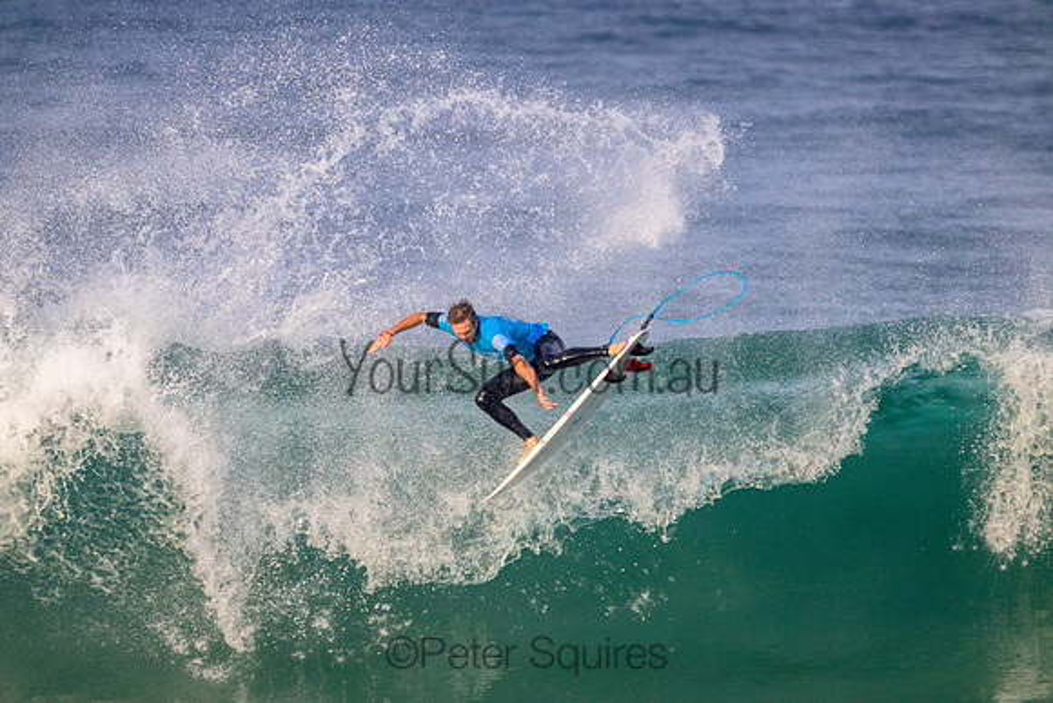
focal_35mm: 800
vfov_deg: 1.7
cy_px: 352
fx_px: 23404
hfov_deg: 2.6
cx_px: 526
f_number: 11
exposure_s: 1/2000
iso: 2500
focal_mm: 800
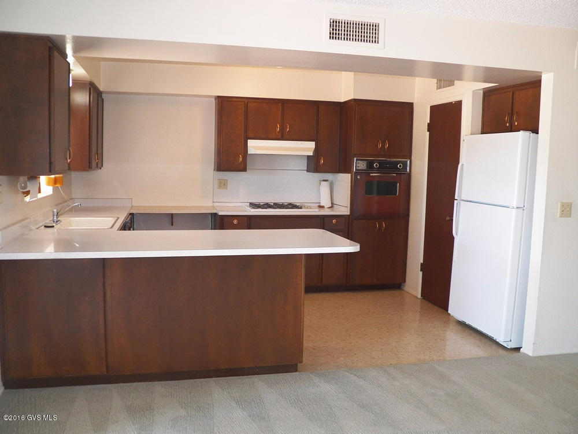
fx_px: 518
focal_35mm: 31
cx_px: 289
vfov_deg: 45.4
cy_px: 217
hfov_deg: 58.4
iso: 160
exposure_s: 1/30
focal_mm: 5.5
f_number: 2.8
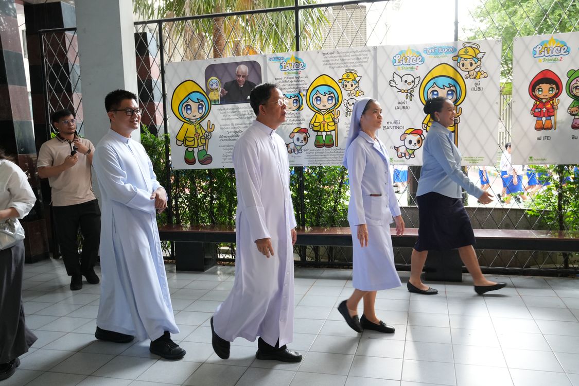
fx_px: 531
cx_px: 290
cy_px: 193
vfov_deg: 40.0
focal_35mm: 33
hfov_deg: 57.2
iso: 1000
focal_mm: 22
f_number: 4
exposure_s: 1/160
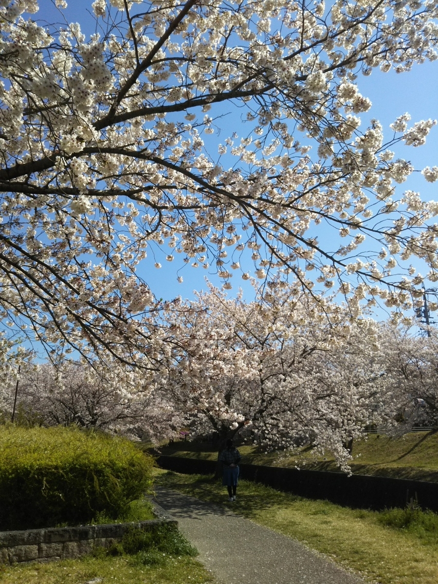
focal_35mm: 30
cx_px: 219
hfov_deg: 46.8
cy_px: 292
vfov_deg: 60.0
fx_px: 506
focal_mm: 4
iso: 25
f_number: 2.2
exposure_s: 1/1373
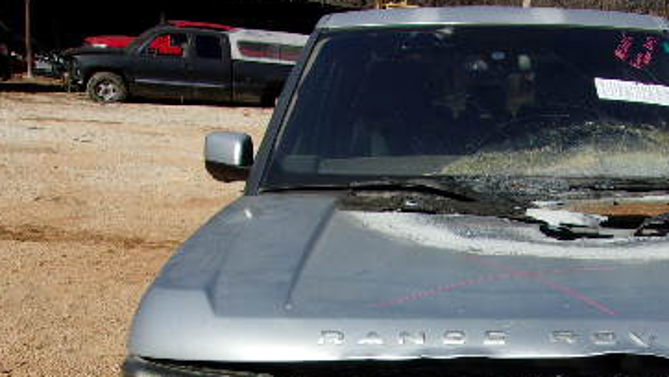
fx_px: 923
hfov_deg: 39.0
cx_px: 480
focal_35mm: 52
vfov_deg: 22.3
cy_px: 373
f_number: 10.4
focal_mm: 4.9
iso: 80
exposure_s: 1/140
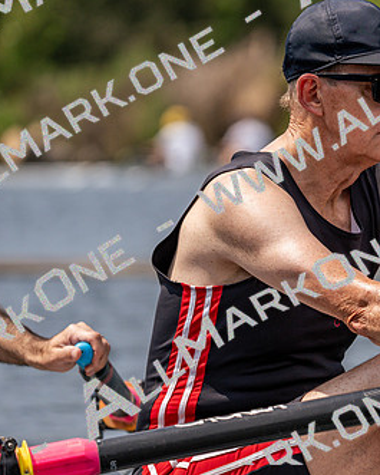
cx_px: 374
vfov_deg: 4.0
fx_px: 6731
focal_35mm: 479
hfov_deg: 3.2
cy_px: 219
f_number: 5.6
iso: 200
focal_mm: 291
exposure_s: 1/1600
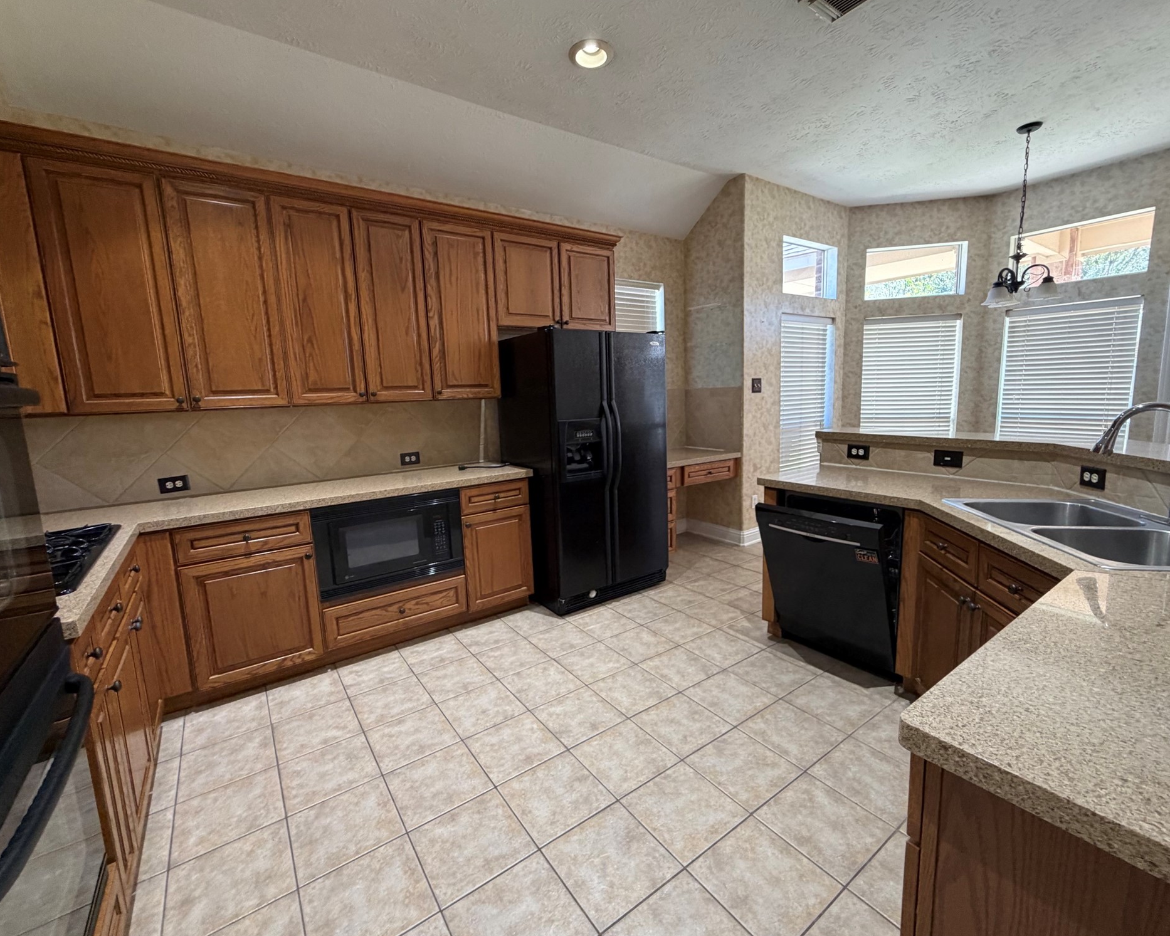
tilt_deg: -7.5
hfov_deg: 96.8
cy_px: 463
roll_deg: +2.3
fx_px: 519
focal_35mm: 15
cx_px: 589
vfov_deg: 84.0
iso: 250
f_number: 2.2
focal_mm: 2.22
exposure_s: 1/60
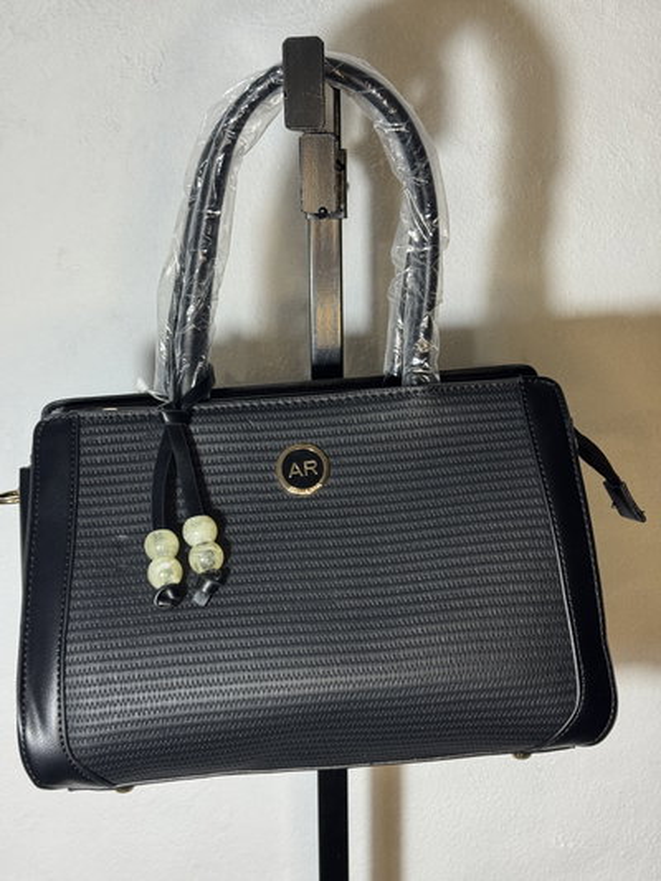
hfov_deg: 30.3
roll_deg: +1.6
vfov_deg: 39.6
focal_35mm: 48
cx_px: 330
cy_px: 440
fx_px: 1222
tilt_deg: -11.3
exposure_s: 1/50
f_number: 1.78
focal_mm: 6.76
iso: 80
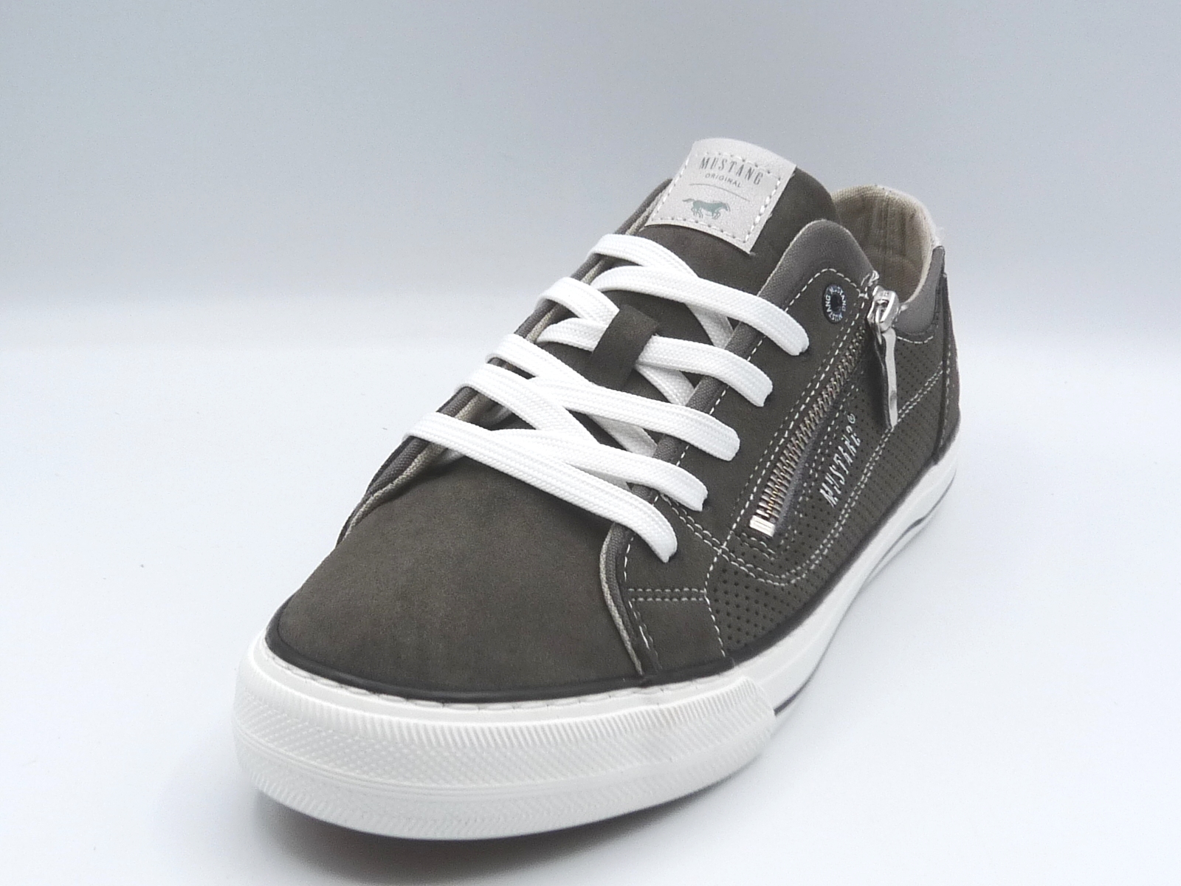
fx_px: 1706
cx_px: 590
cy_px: 443
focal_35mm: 50
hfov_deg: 38.2
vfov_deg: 29.1
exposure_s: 1/250
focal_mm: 4.9
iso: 100
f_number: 5
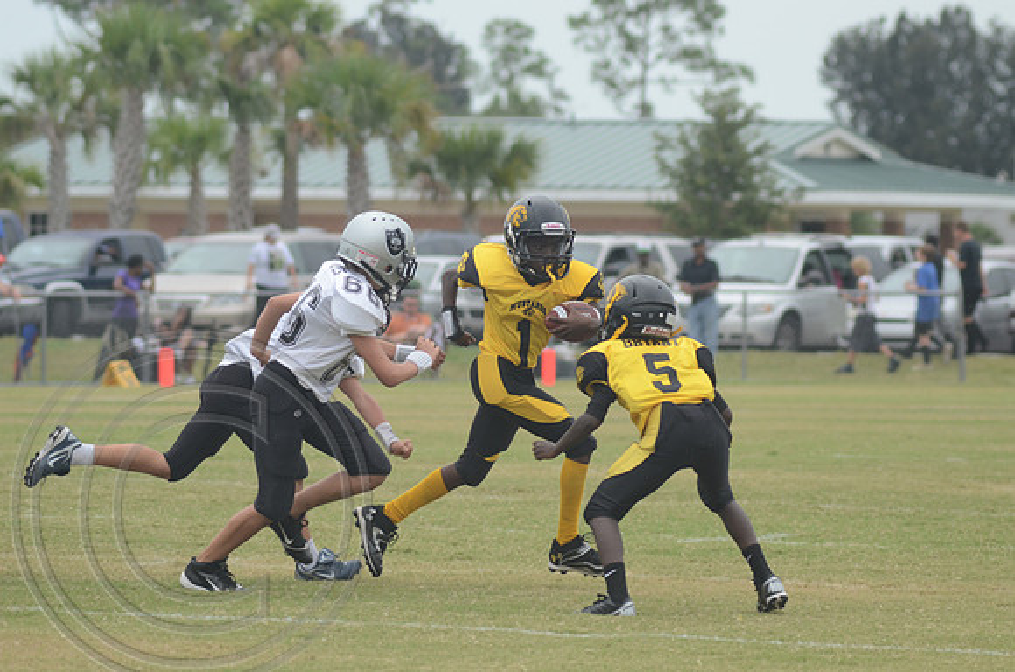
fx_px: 8440
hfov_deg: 6.9
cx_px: 508
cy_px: 336
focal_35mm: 300
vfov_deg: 4.6
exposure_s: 1/800
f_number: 5.6
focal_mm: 200
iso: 400
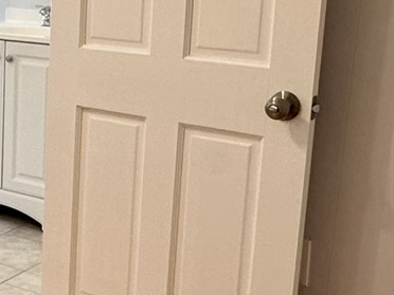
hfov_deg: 22.7
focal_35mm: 77
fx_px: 876
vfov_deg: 19.1
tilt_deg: -11.5
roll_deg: -0.2
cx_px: -111
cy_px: 118
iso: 160
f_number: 2.2
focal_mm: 2.22
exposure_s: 1/120
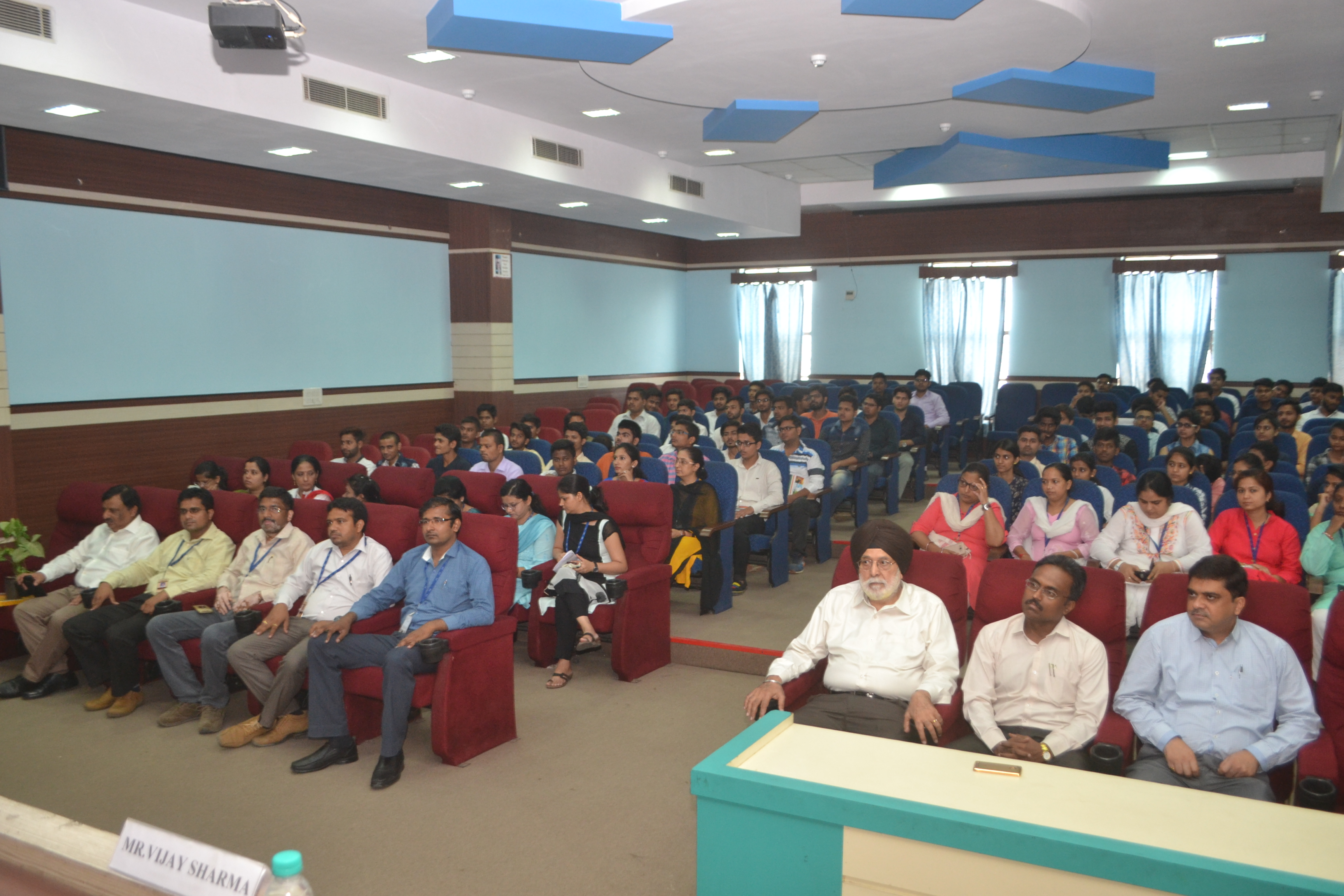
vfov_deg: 43.6
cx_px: 672
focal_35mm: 30
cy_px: 448
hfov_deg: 61.9
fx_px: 1120
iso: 800
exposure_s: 1/50
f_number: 4.5
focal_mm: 20
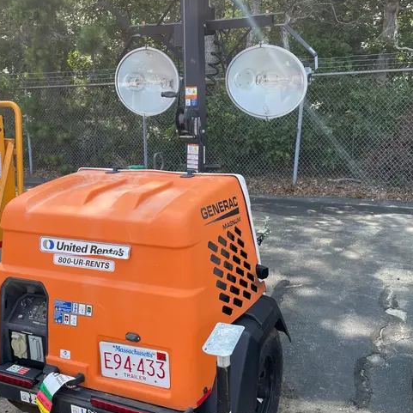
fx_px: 472
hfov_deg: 47.2
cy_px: 225
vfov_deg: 47.2
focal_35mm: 35
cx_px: 197
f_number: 1.6
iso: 50
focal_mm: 4.2
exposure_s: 1/917
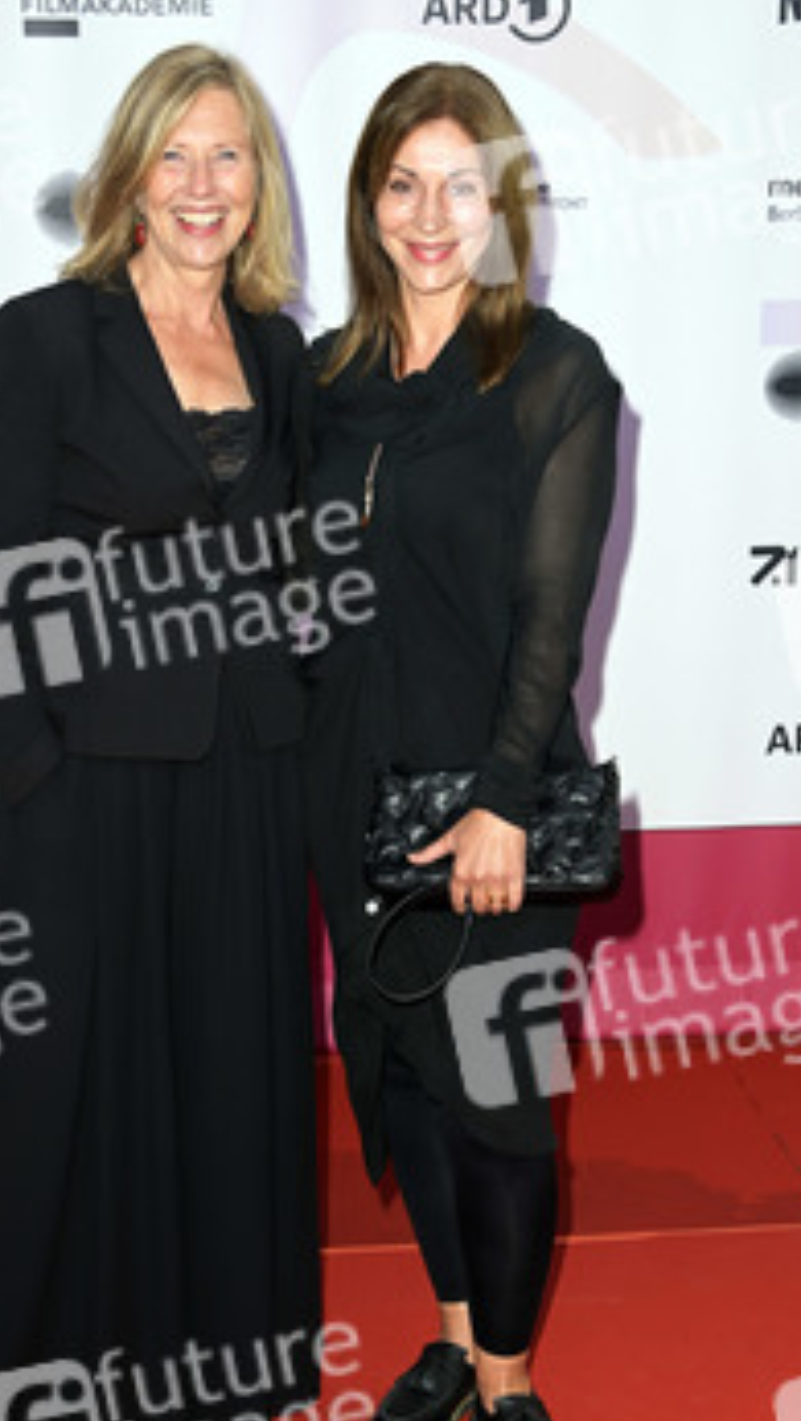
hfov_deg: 20.7
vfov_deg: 35.9
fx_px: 2187
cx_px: 283
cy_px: 805
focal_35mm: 58
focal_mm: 48
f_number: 5.6
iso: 400
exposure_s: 1/250
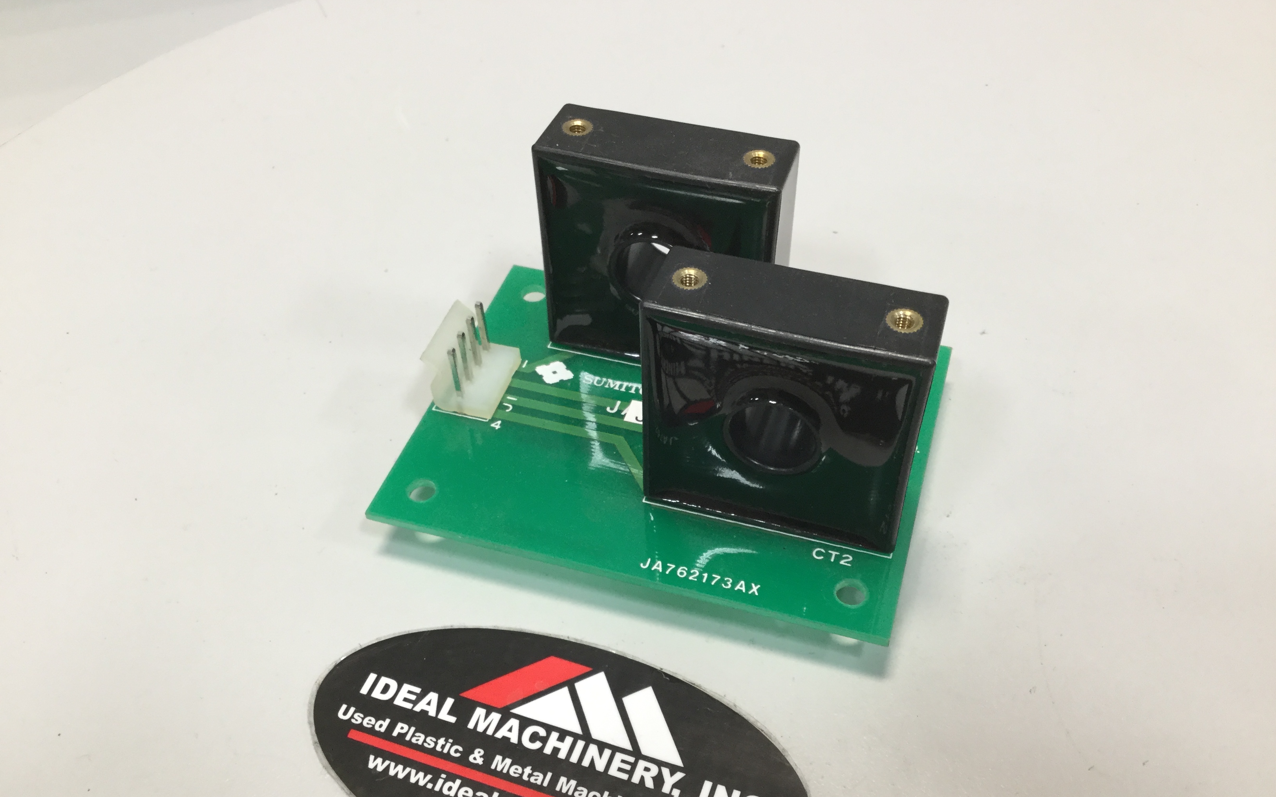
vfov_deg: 38.2
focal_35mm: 33
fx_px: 1148
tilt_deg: -49.7
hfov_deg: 58.1
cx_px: 640
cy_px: 465
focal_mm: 3.3
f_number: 2.4
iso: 64
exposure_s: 1/30
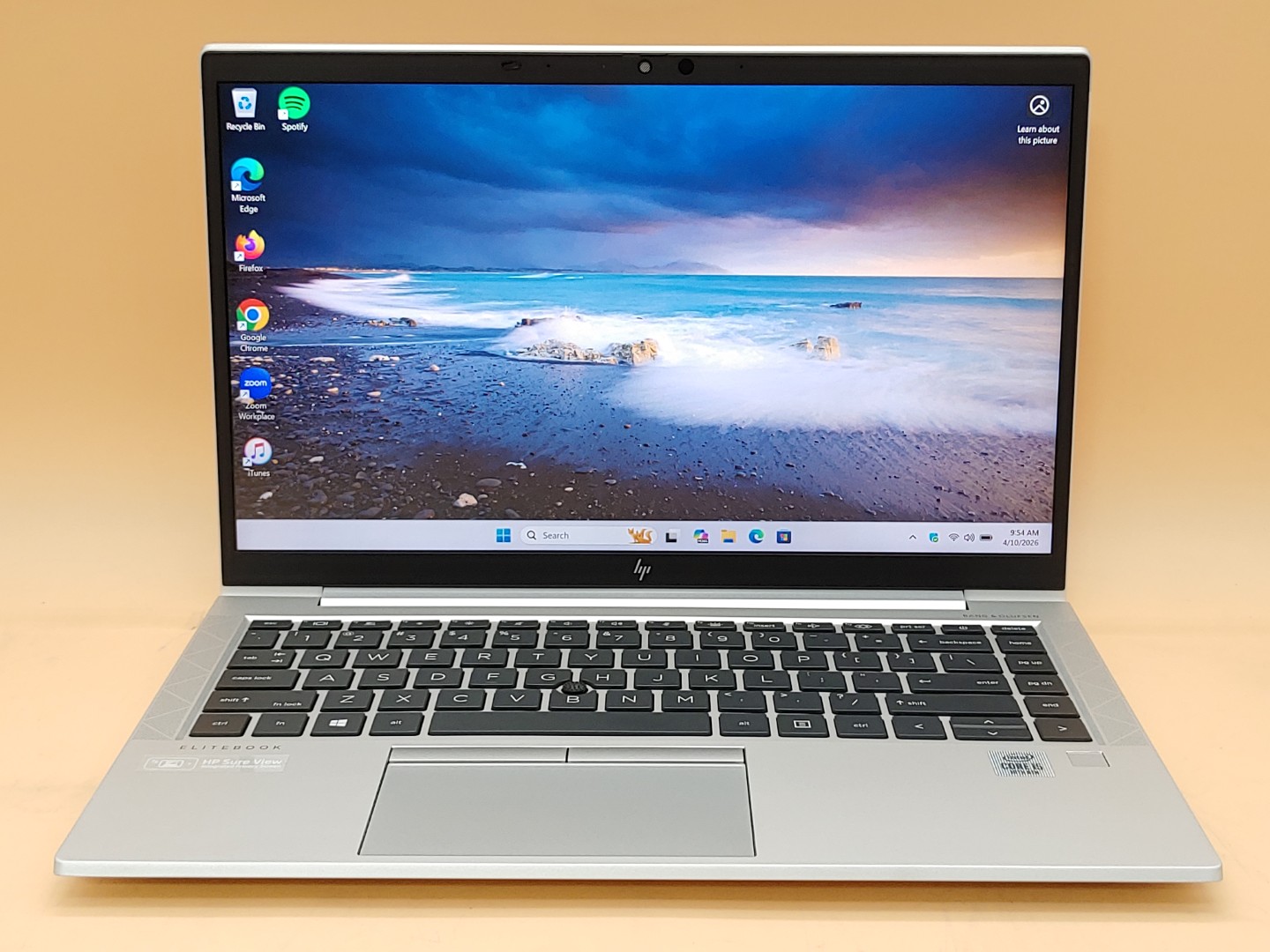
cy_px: 476
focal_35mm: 49
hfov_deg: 38.9
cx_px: 635
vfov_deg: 29.7
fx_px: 1798
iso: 50
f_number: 1.8
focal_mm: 4.36
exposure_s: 1/60
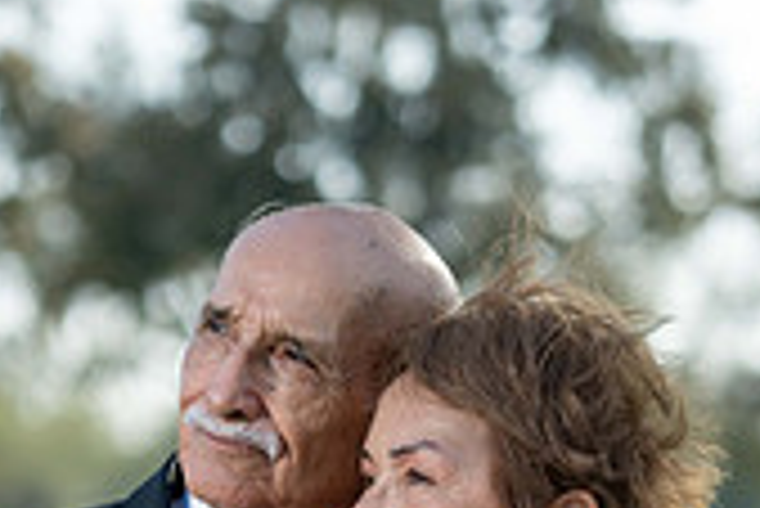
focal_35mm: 226
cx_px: 346
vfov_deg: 6.0
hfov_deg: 9.1
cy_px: 904
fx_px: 4775
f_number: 2.8
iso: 200
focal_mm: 85
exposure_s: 1/1600
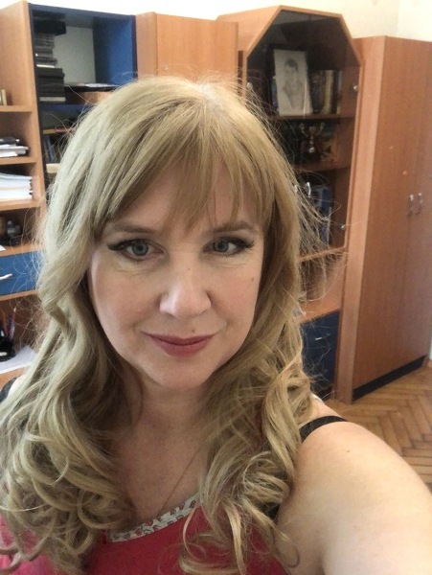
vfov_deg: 56.8
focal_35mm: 32
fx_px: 532
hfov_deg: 44.2
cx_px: 216
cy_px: 288
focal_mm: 2.87
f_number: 2.2
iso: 500
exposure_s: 1/25
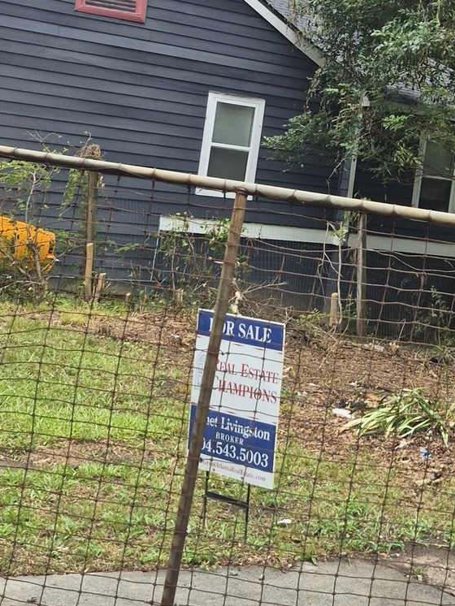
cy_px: 149
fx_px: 1244
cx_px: 612
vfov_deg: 27.0
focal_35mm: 71
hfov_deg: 19.0
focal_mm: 5.4
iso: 25
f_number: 1.8
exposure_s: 1/582
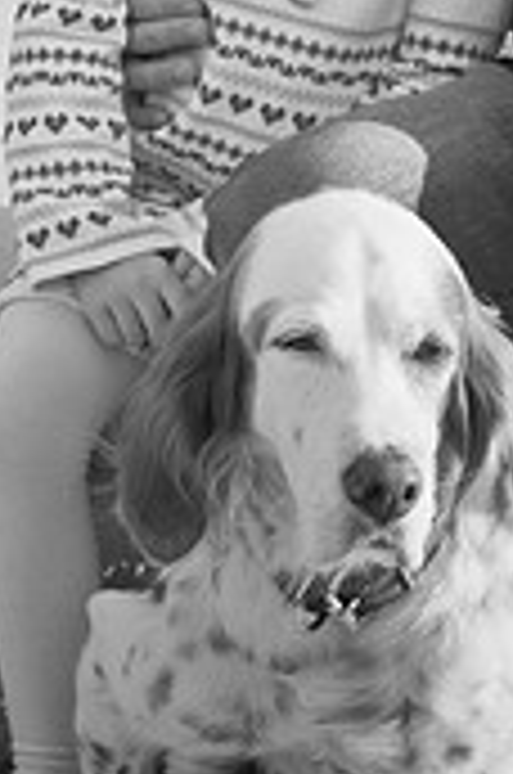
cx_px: 295
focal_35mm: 196
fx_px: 4206
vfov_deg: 10.5
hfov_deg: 7.0
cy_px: 144
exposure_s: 1/250
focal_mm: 50
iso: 320
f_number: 9
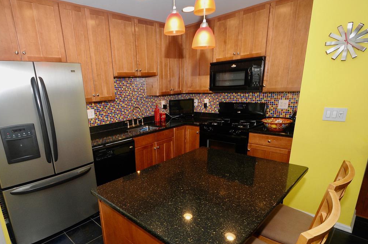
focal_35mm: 19
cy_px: 141
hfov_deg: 85.9
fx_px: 194
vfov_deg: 64.0
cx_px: 147
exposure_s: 1/60
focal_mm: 10
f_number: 6.3
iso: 640
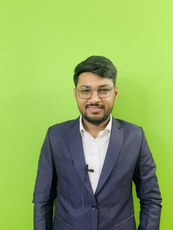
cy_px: 115
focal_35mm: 30
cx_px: 86
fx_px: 200
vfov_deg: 60.0
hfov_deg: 46.8
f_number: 2.2
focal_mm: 2.71
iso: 320
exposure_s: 1/33
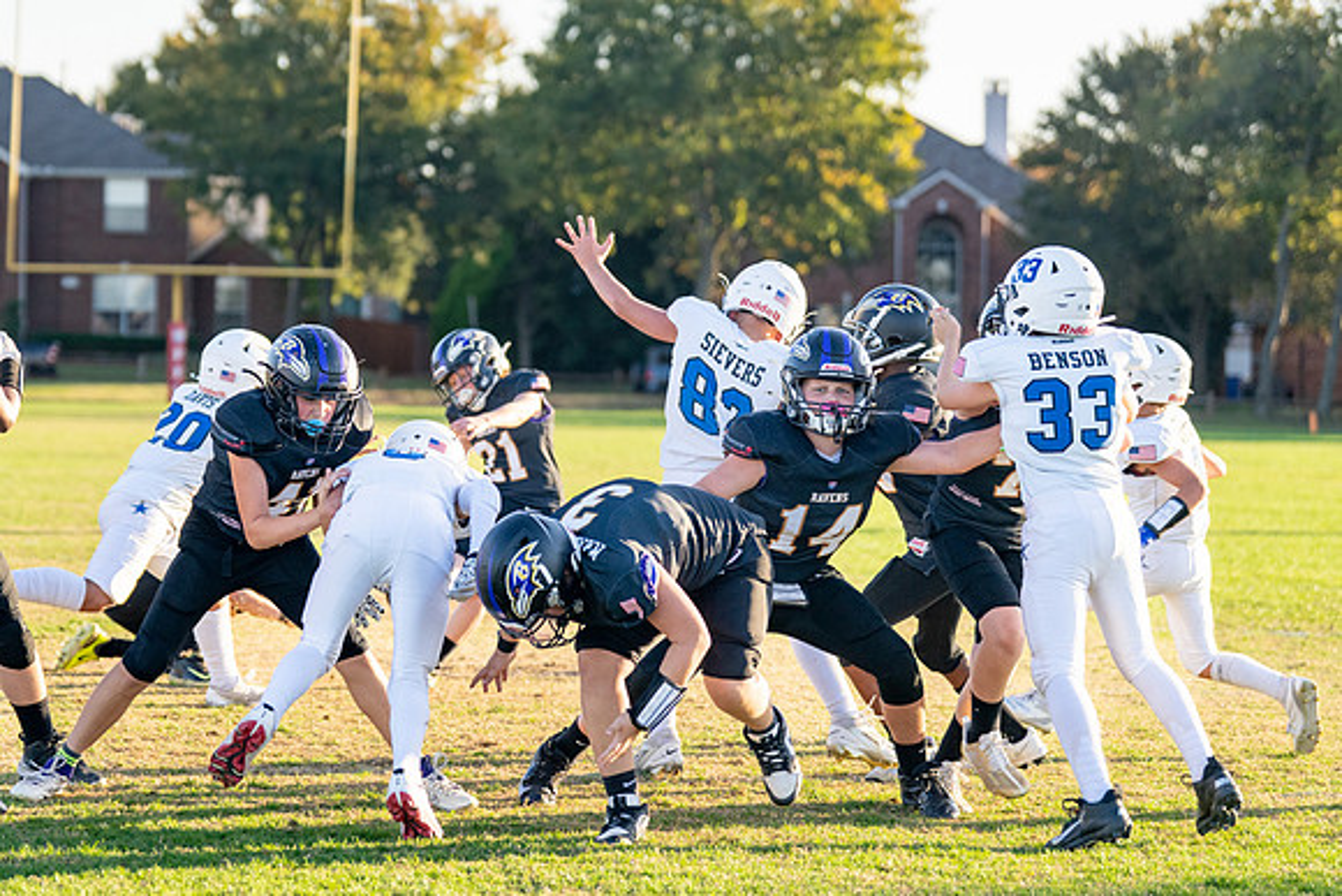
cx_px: 408
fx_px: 4599
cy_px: 340
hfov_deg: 16.5
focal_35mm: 123
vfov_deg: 11.1
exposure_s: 1/2000
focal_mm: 87
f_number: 2.8
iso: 320
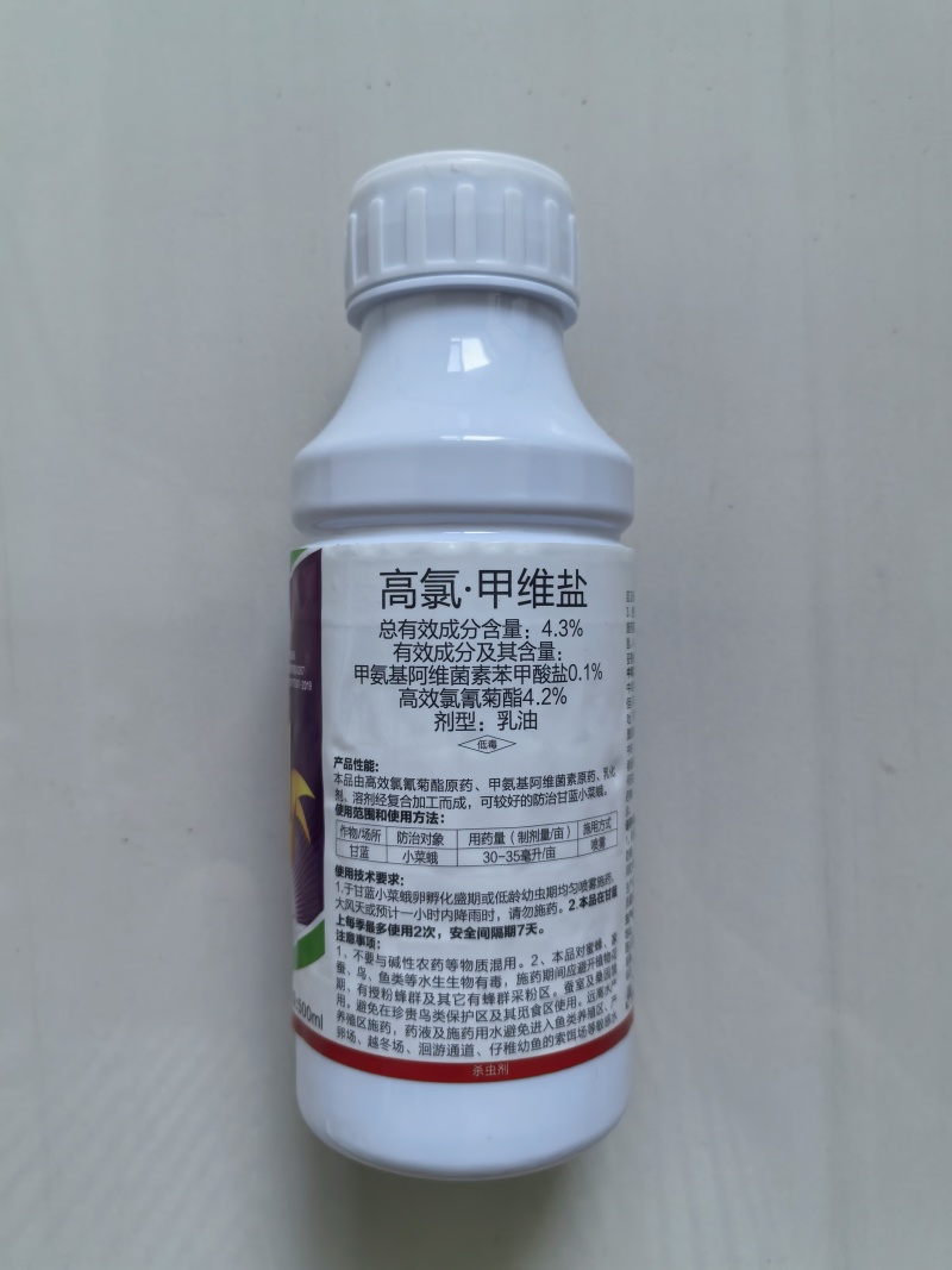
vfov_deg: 65.3
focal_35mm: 27
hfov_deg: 51.3
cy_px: 635
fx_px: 990
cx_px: 476
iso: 100
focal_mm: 5.52
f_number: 1.9
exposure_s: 1/50
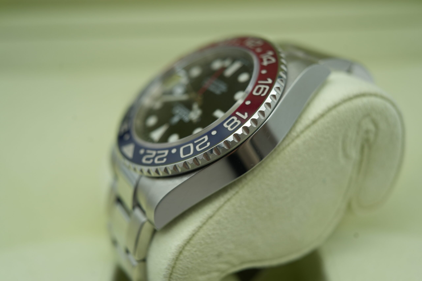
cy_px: 140
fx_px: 410
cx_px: 211
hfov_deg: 54.4
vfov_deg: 37.9
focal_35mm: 35
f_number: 5
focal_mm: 35
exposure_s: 1/250
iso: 400
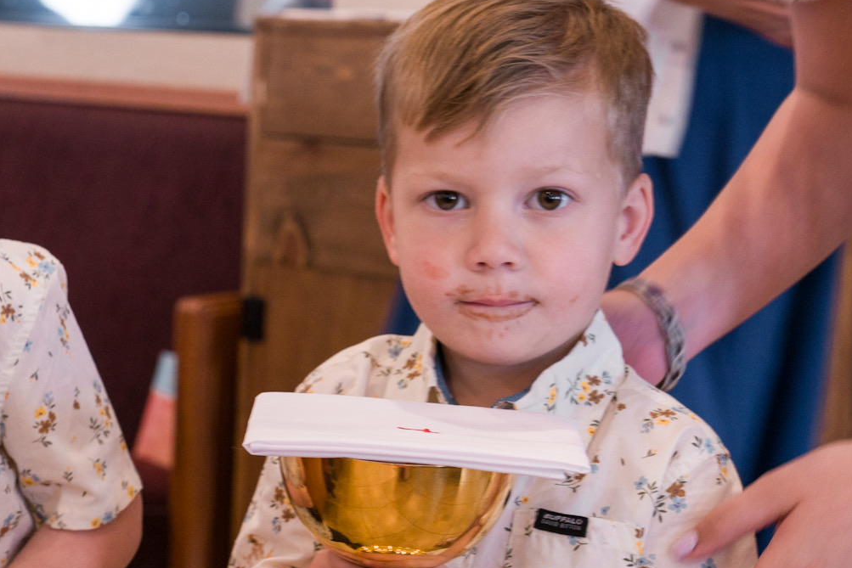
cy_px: 283
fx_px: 2320
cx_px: 80
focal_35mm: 98
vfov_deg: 14.0
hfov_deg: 20.4
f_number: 4.5
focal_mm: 48
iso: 1000
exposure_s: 1/50
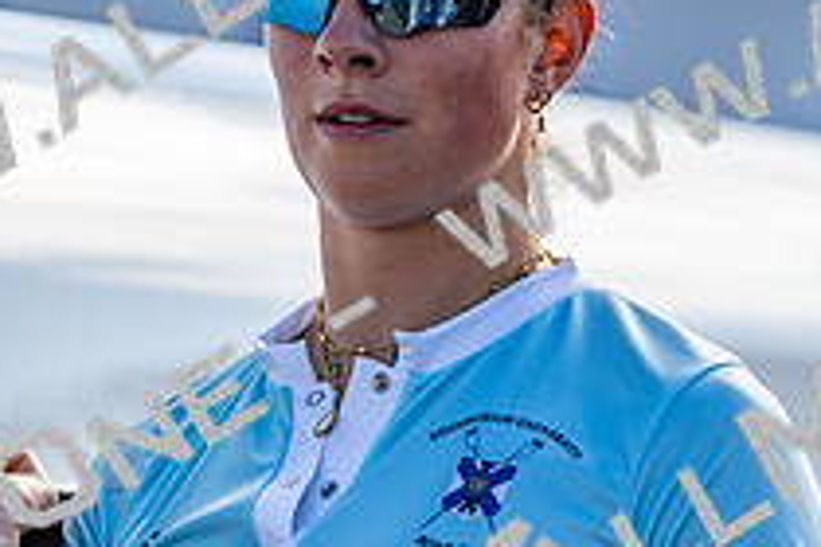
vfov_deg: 3.7
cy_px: 334
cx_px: 152
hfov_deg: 5.5
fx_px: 8483
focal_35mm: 372
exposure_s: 1/2500
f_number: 1.8
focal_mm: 135
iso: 64
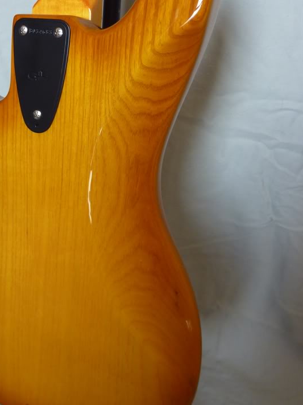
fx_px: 420
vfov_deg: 50.9
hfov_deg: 38.9
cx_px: 89
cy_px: 154
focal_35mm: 36
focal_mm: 4.1
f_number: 3.3
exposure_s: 1/30
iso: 160
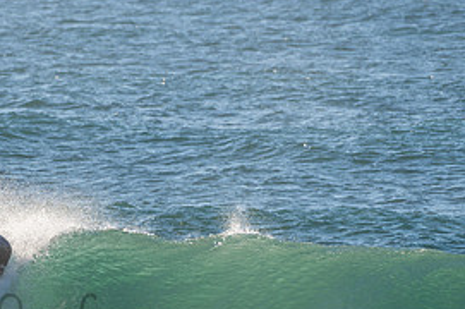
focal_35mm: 1313
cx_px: 70
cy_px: 306
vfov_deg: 1.0
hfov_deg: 1.6
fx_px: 16939
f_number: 8
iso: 64
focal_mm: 500
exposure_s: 1/320
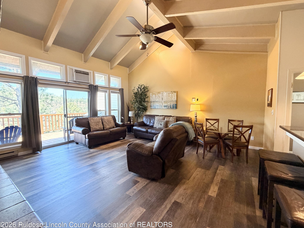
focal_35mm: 15
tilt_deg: -3.6
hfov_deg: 98.1
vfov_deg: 81.7
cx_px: 158
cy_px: 114
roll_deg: +0.6
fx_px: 132
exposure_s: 1/60
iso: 400
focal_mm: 2.22
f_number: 2.2
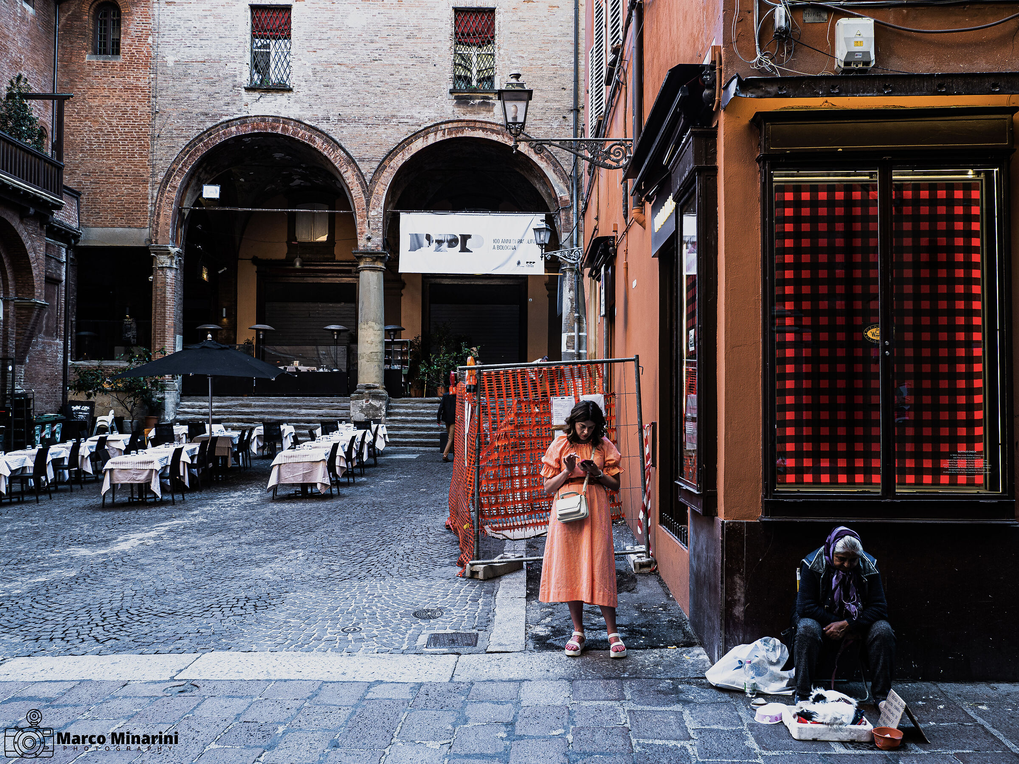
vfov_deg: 46.8
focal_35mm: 30
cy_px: 382
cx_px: 510
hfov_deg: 60.0
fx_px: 883
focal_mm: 15
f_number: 4
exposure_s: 1/25
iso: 80
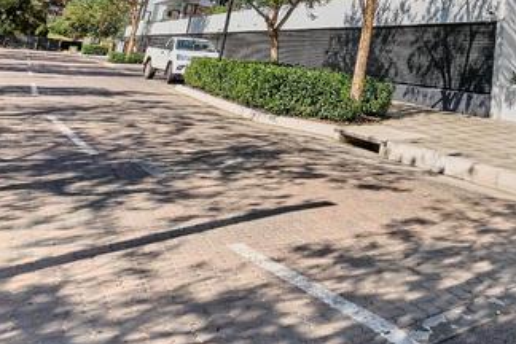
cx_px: 557
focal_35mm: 37
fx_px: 530
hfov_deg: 42.0
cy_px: -63
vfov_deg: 30.7
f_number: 8
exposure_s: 1/1000
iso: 800
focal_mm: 10
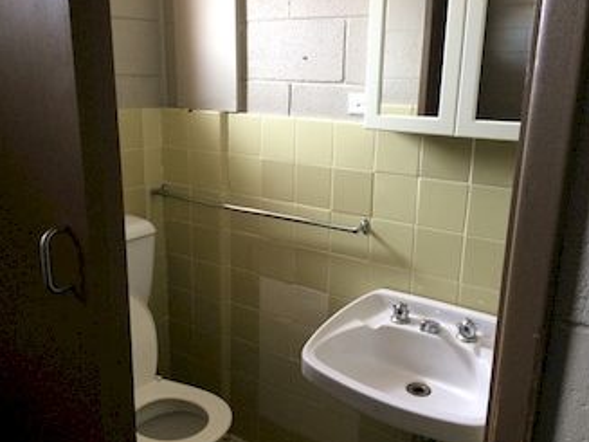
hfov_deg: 58.4
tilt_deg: -12.4
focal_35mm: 31
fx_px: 527
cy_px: 215
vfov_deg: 45.4
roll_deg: -0.6
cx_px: 301
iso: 125
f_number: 2.2
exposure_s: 1/30
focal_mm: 4.15
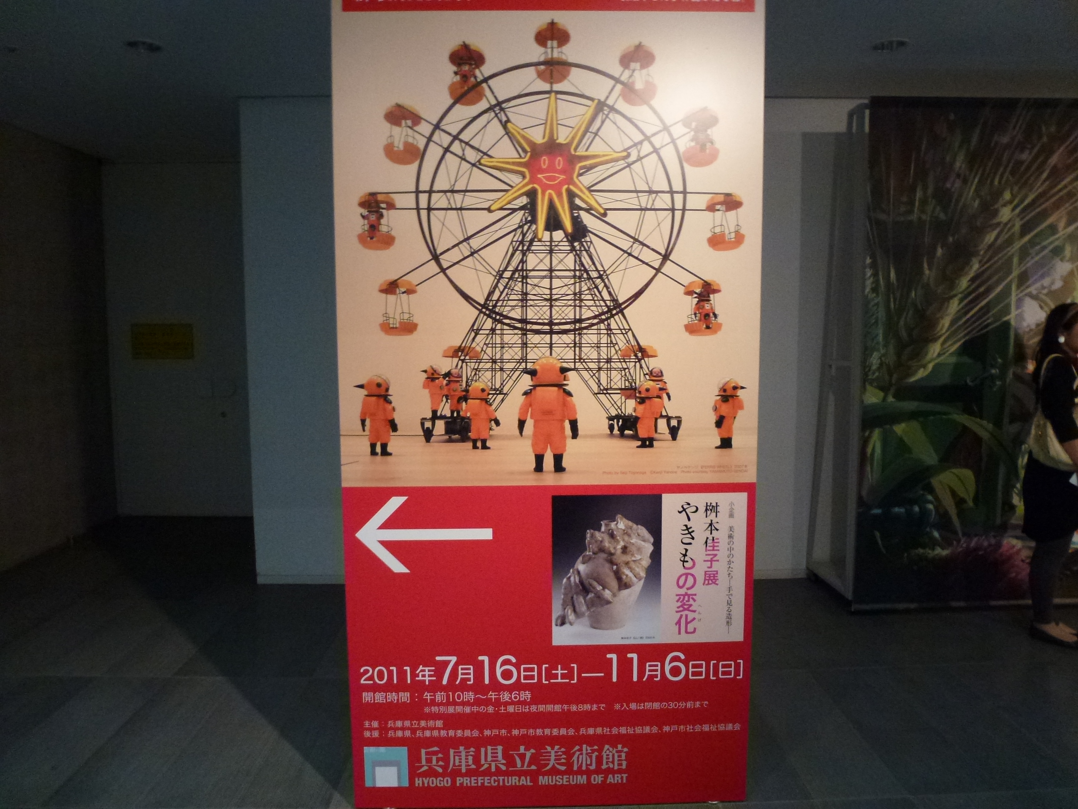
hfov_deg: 71.6
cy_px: 404
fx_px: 747
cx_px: 539
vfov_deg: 56.8
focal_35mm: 24
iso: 400
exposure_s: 1/20
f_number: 3.3
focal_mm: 4.3
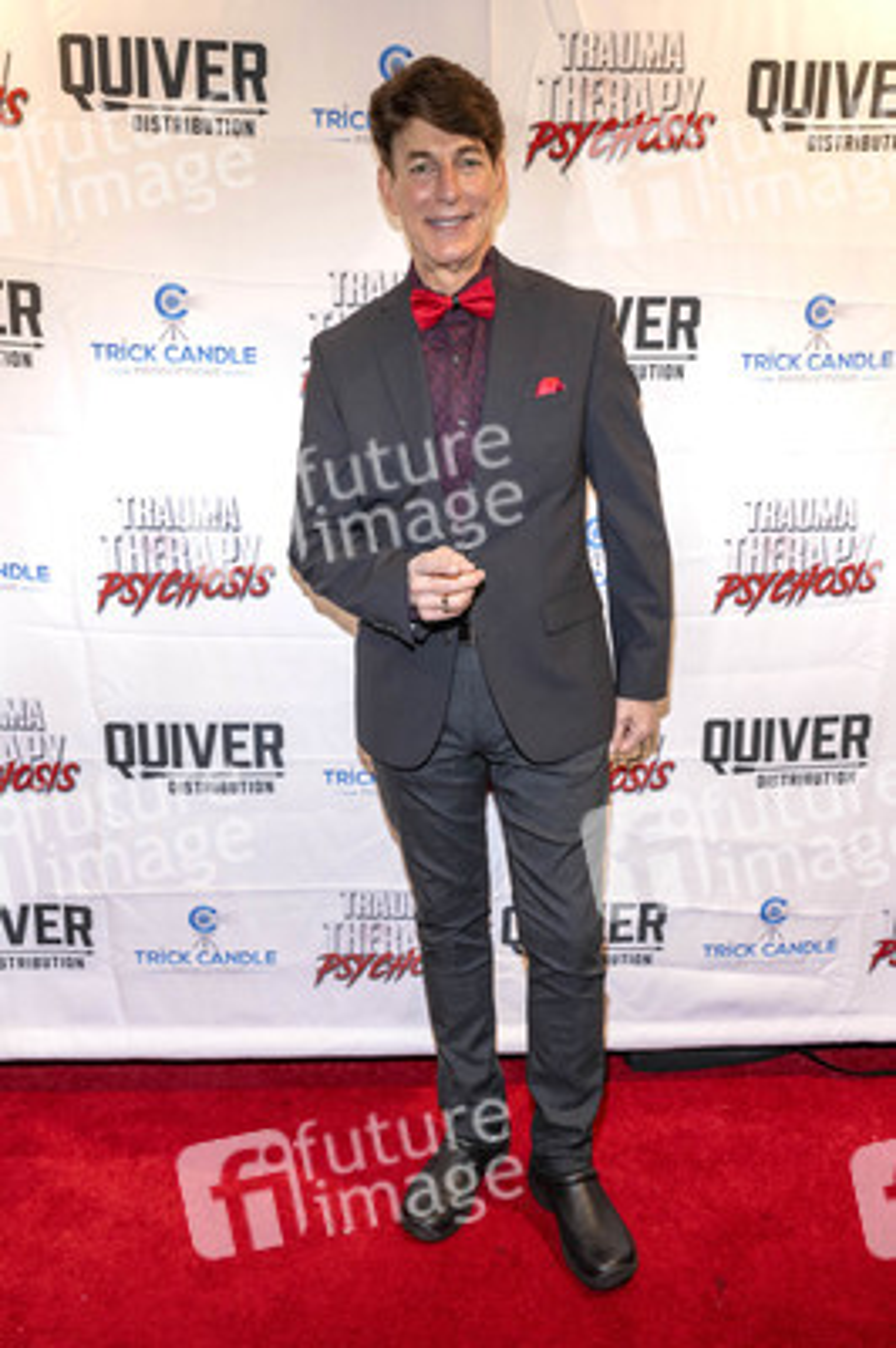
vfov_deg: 67.4
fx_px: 1010
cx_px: 448
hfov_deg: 47.9
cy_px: 674
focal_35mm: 27
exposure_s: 1/200
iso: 800
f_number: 5.6
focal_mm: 27
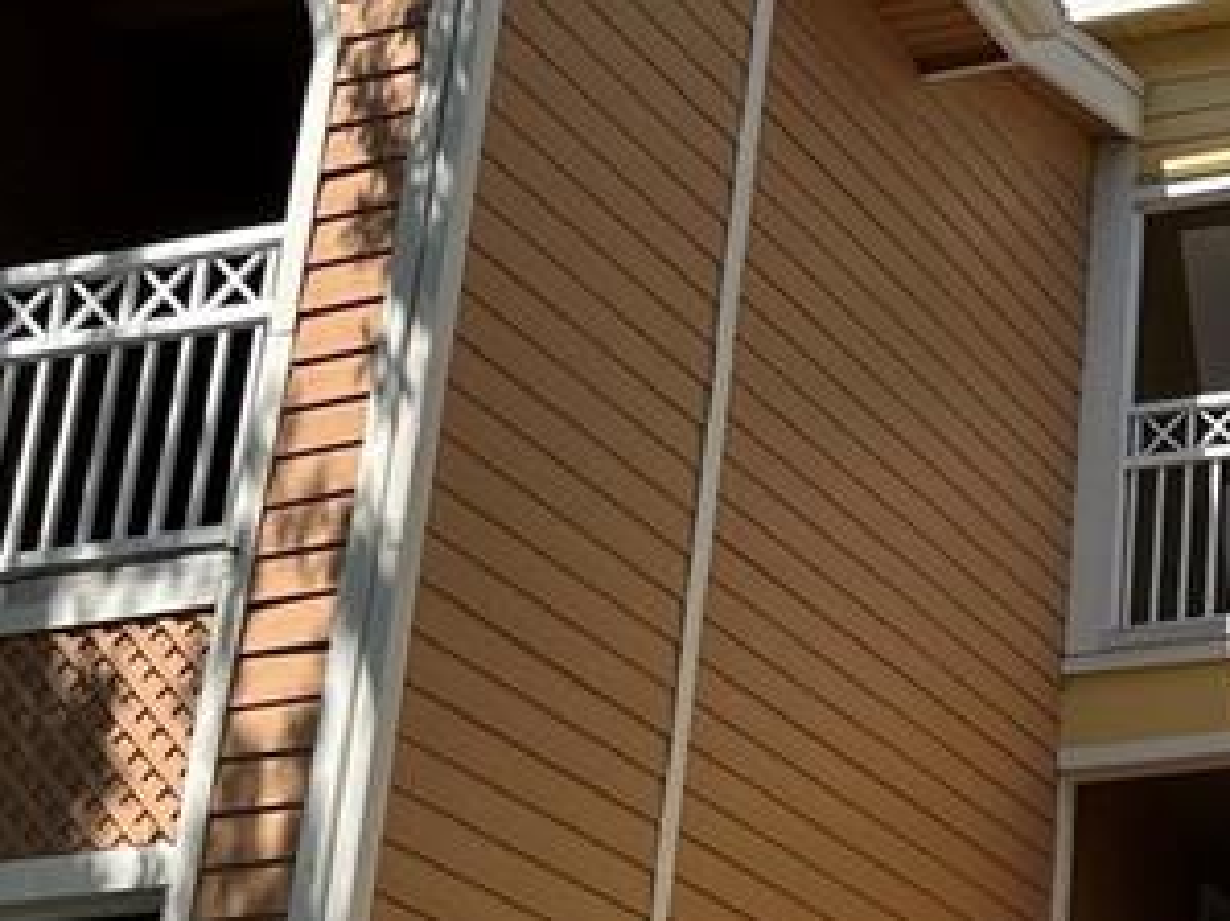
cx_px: 1407
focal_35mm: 89
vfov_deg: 16.5
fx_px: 3161
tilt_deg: +22.7
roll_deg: -0.6
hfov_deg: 20.8
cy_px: 720
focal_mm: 5.1
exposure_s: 1/3413
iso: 50
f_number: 1.6
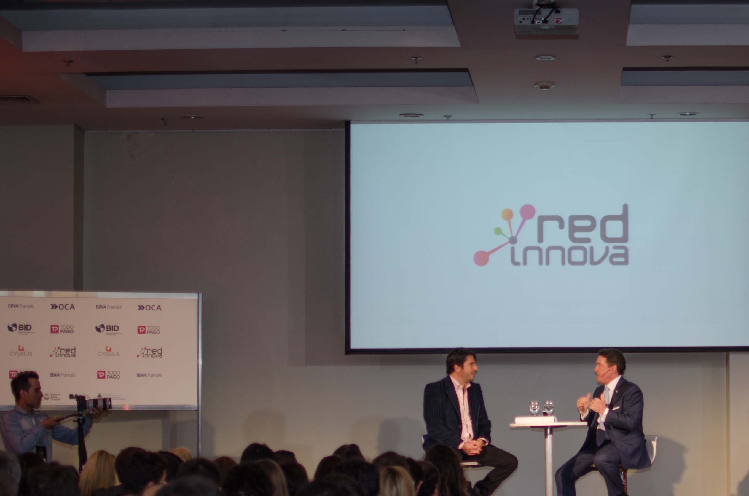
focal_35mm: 101
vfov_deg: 13.5
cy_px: 370
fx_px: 2096
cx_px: 615
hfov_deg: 20.0
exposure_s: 1/100
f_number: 1.8
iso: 100
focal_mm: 35
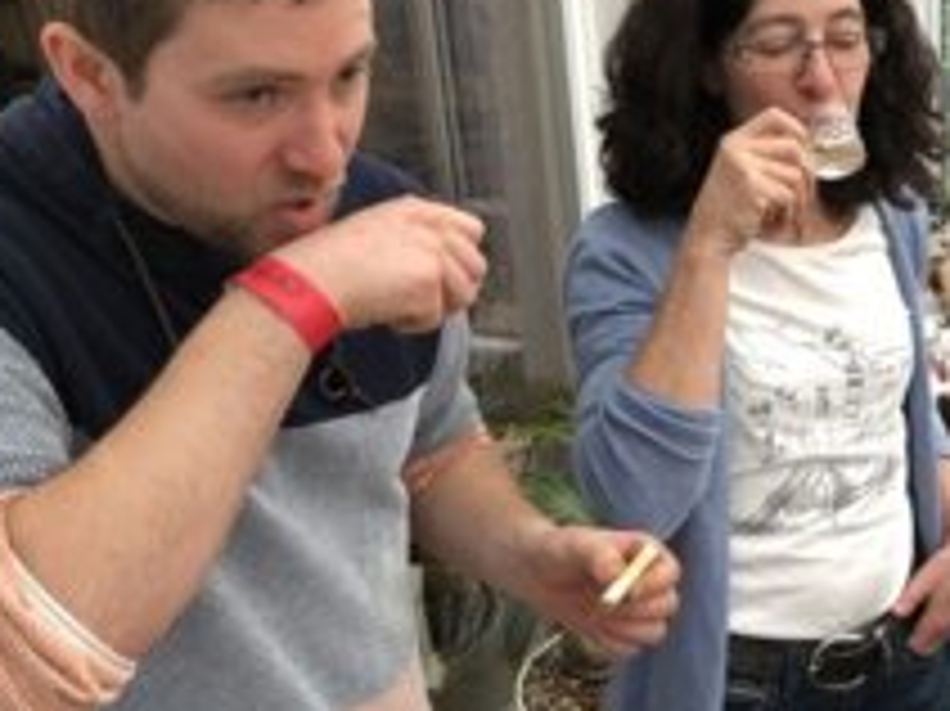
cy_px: 392
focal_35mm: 53
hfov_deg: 34.4
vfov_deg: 27.5
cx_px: 833
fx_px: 1454
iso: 80
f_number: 1.8
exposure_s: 1/120
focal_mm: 3.99
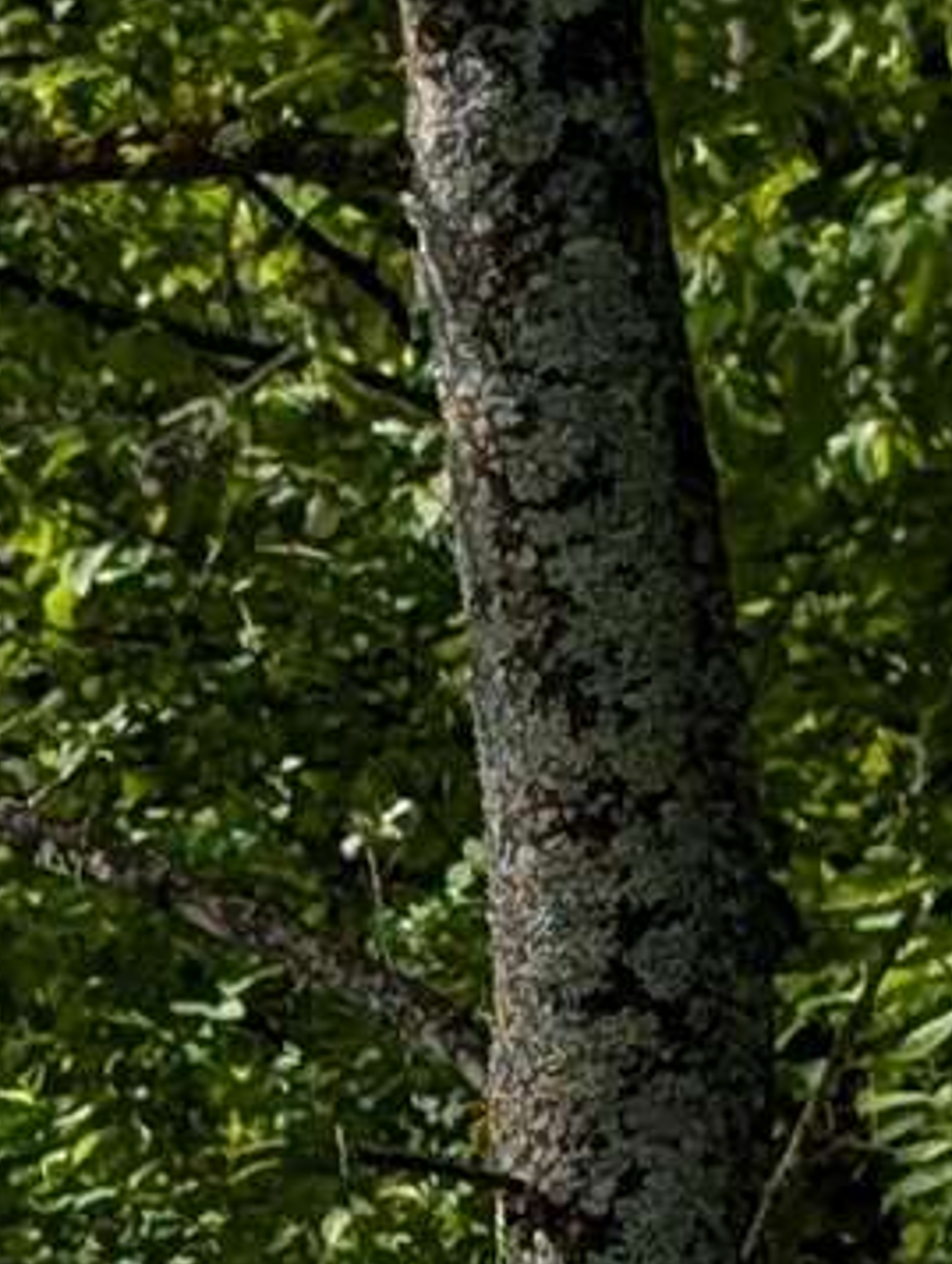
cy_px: 1441
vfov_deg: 6.2
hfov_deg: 4.5
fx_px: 11553
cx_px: -2028
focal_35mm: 316
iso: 19
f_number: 1.68
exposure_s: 1/978
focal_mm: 6.9
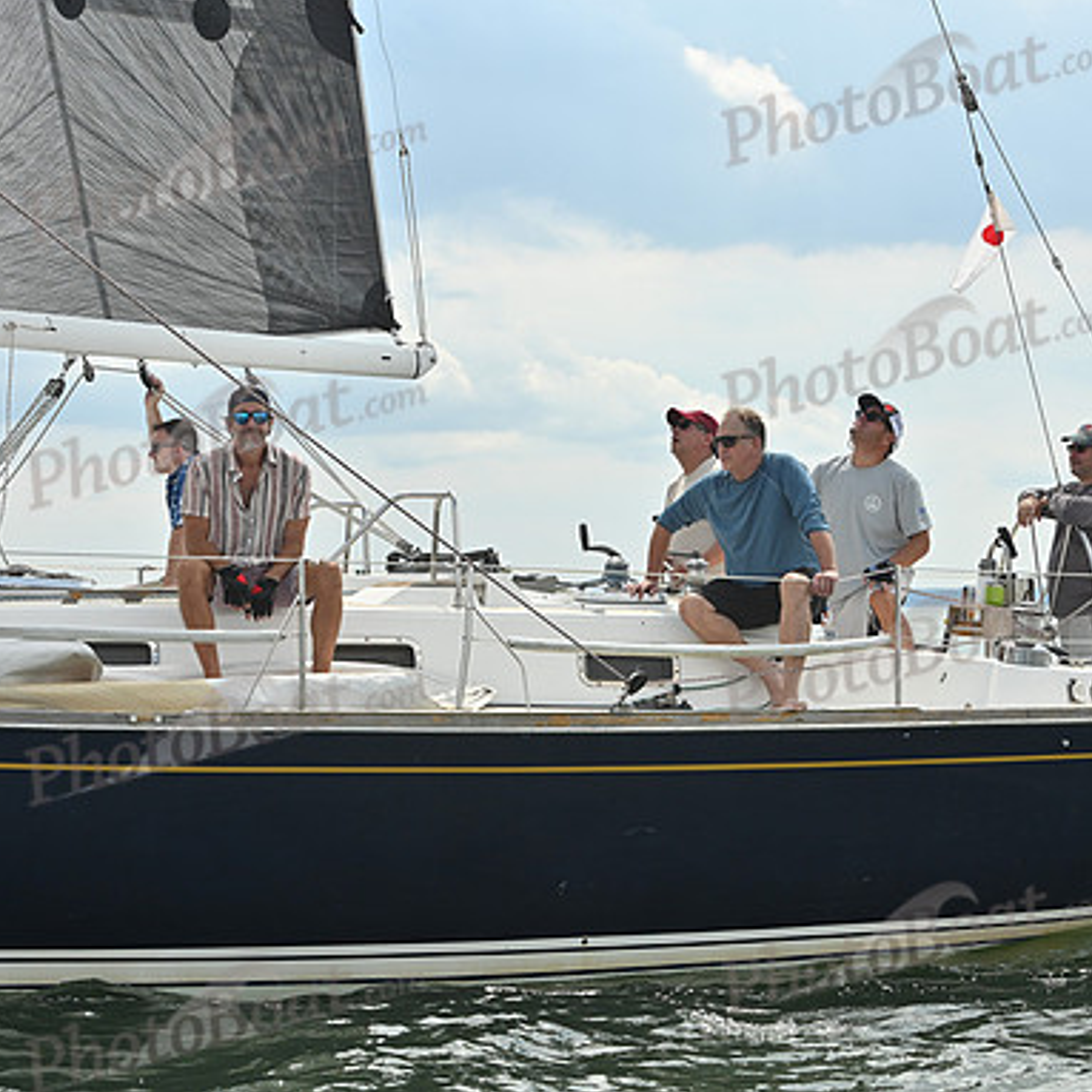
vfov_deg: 19.3
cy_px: 543
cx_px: 576
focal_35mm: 90
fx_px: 3212
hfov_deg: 19.3
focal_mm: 70
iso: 320
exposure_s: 1/1250
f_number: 7.1
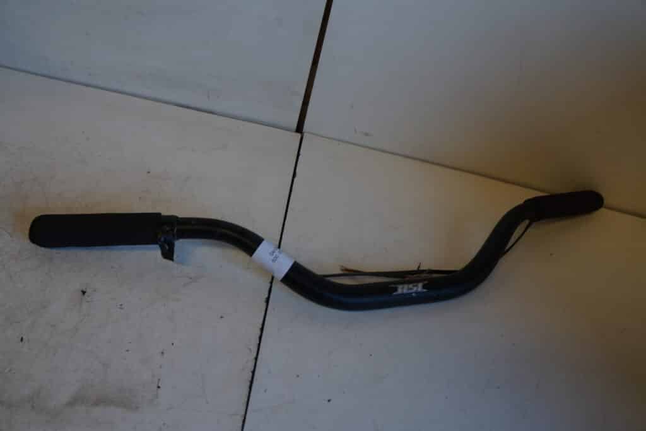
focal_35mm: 27
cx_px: 323
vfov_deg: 47.9
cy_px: 216
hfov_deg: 67.4
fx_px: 485
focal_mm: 18
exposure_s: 1/60
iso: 250
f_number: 4
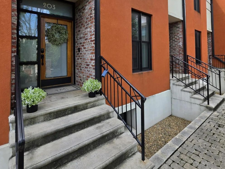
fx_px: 117
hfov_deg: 87.8
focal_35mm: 18
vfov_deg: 69.3
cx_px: 112
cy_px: 55
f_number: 1.9
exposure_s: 1/634
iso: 32
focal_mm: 2.2
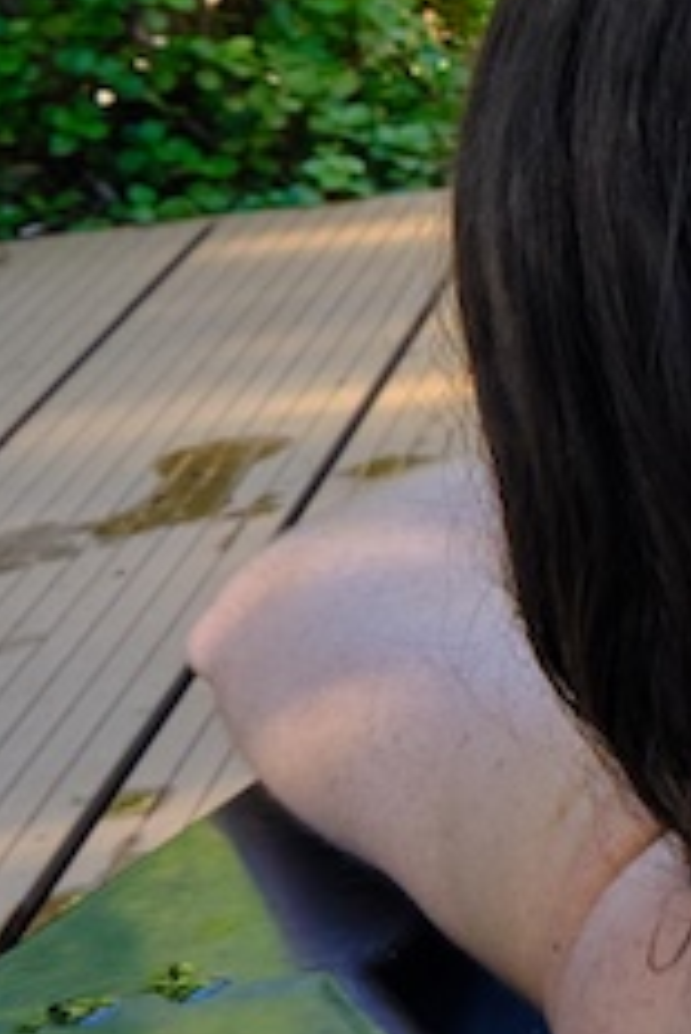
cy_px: 67
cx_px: 3127
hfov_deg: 7.1
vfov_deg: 18.2
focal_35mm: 110
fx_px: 3162
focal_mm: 10
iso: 125
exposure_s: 1/170
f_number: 4.5
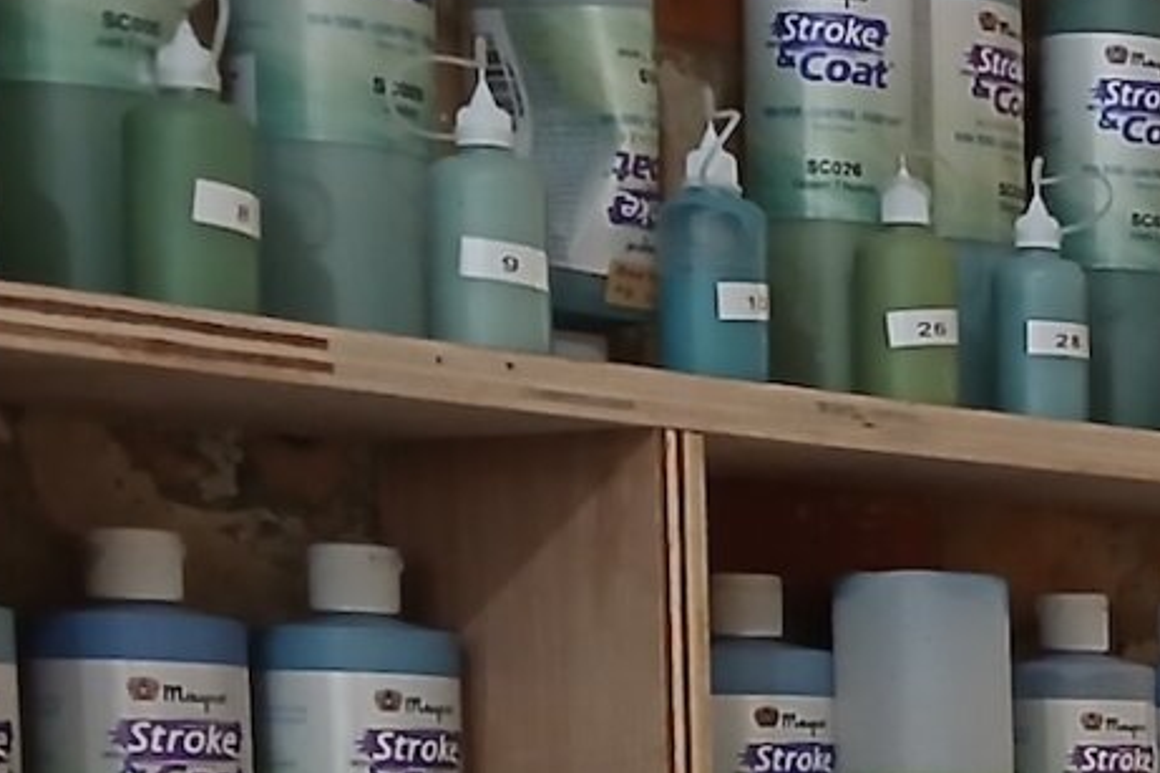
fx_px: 3768
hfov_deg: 14.9
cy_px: 1168
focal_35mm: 117
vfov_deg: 11.2
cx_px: 2179
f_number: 1.8
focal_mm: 3.98
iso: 320
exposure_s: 1/33.3
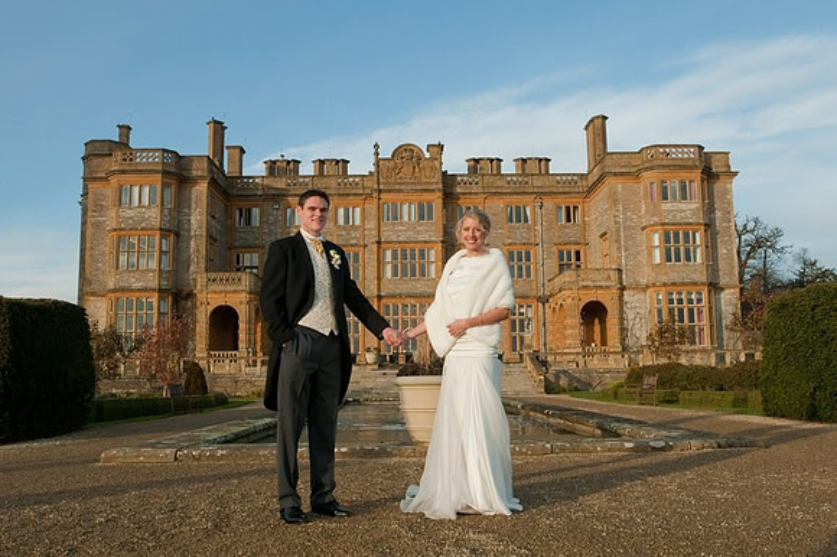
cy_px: 278
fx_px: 697
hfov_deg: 62.0
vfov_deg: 43.6
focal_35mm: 30
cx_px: 418
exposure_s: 1/320
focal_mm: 20
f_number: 8
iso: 400
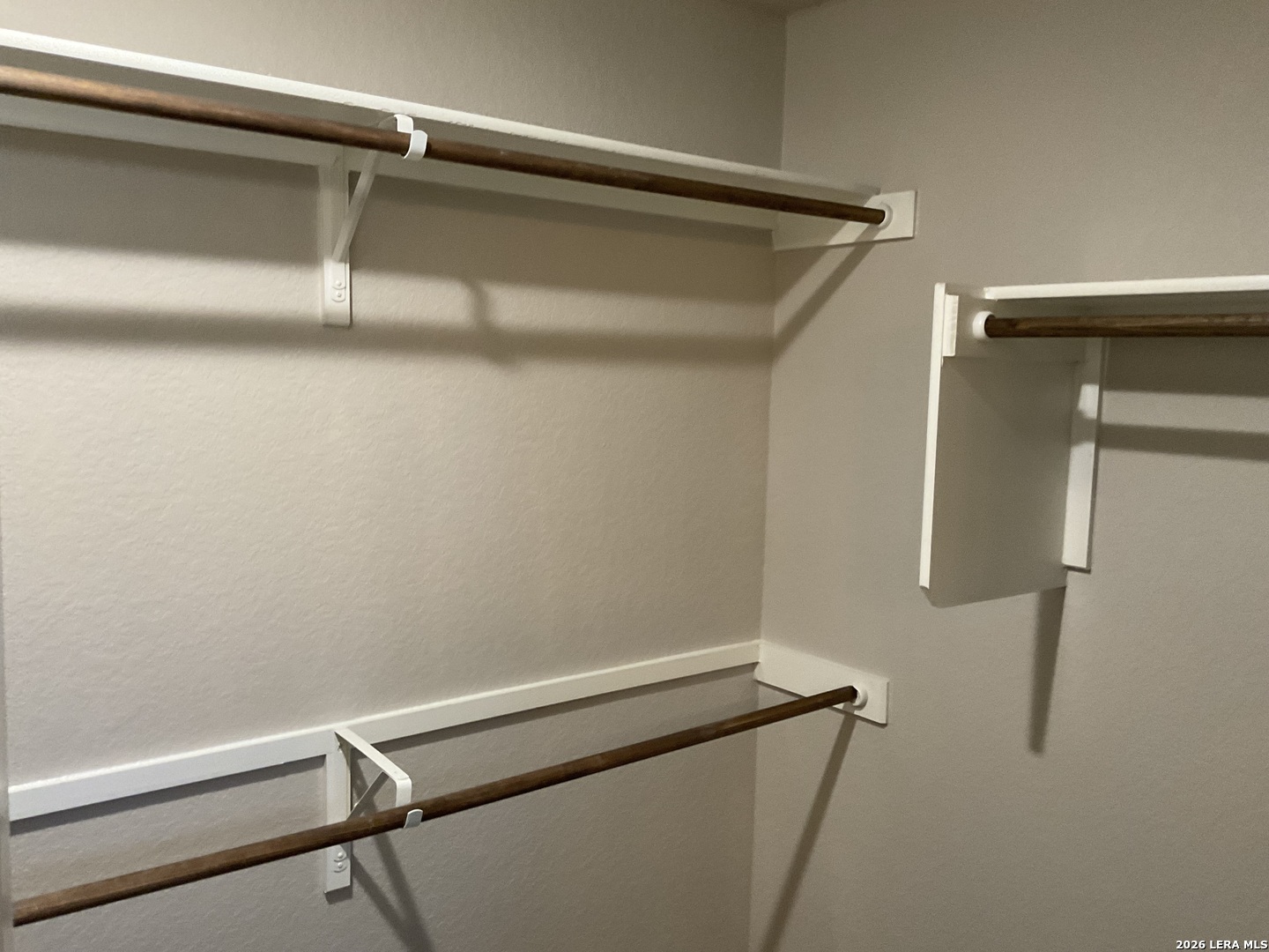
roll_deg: -1.8
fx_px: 1063
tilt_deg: -6.0
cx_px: 634
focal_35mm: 29
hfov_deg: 61.7
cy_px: 476
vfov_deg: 48.2
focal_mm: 3
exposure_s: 1/60
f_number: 1.8
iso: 160
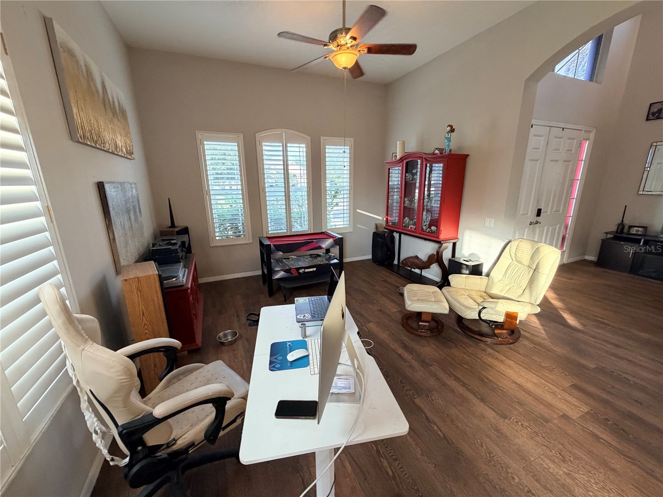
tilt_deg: -14.4
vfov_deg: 85.7
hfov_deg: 102.1
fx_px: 268
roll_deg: +1.0
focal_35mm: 14
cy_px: 248
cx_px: 332
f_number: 2.2
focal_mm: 2.22
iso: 320
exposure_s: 1/120
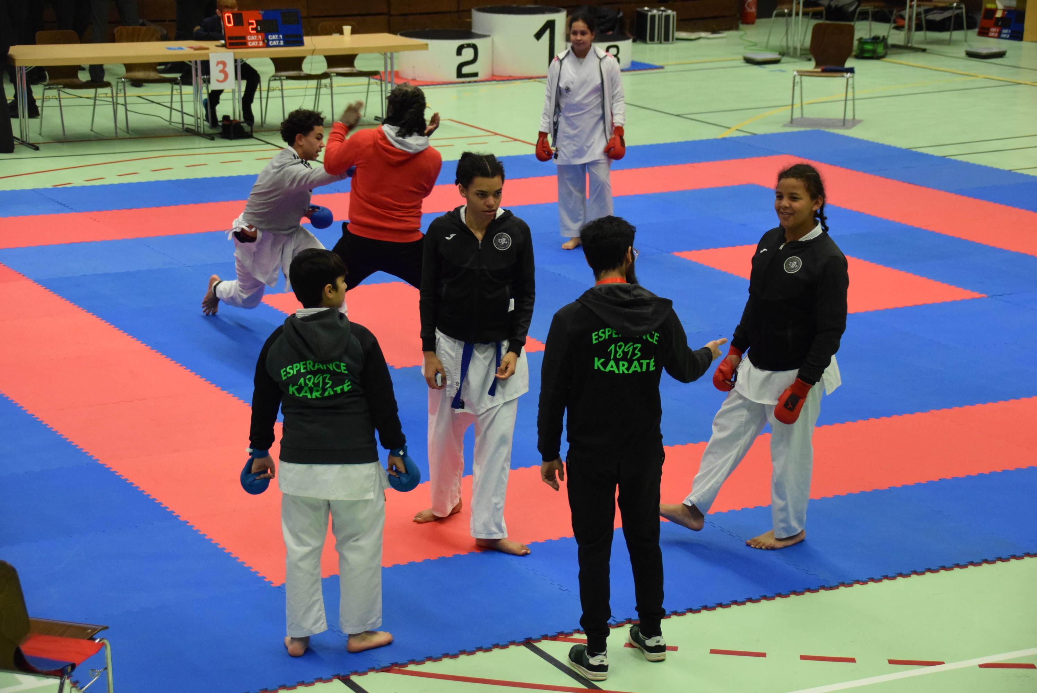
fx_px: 2421
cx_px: 518
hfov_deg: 24.2
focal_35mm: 84
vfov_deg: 16.3
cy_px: 346
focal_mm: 56
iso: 3200
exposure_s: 1/250
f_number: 4.8
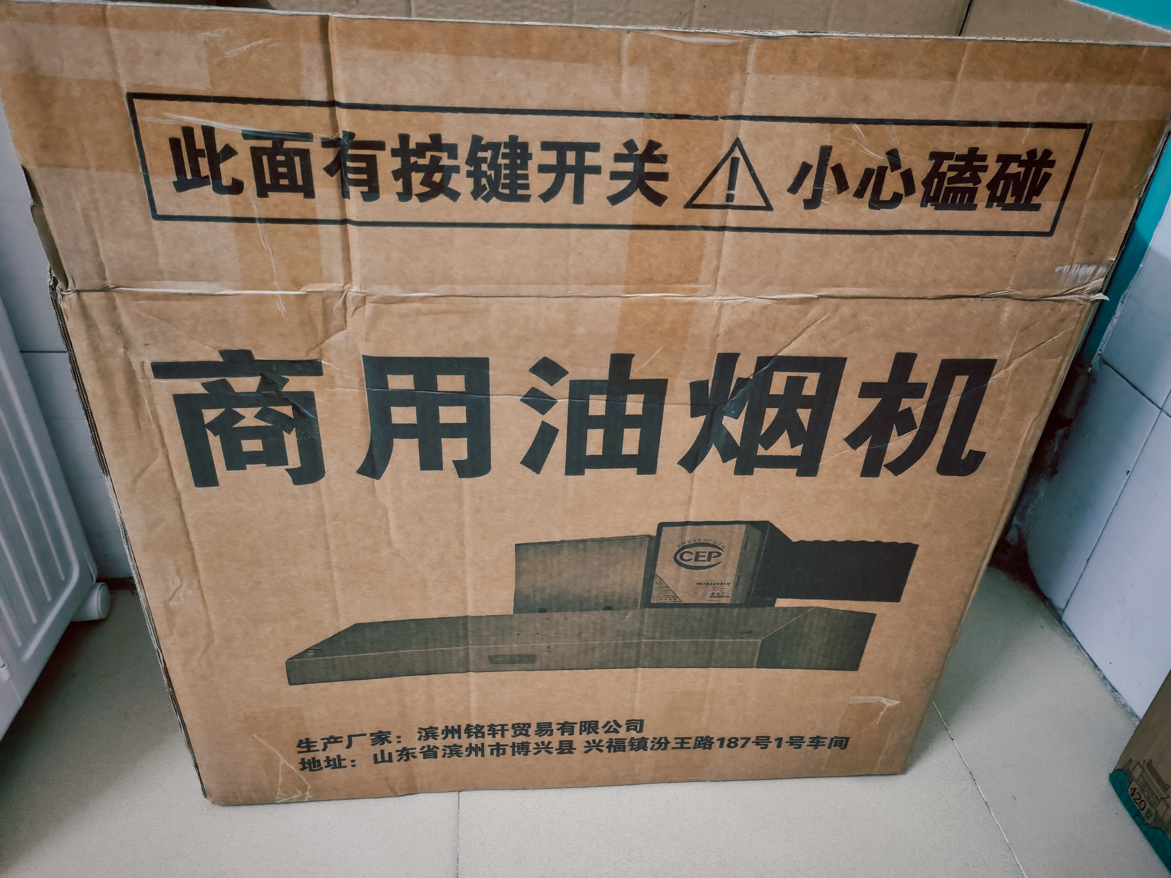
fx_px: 913
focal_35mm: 27
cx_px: 586
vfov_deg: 51.4
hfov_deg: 65.3
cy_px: 439
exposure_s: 1/20
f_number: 1.95
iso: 1250
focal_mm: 5.52
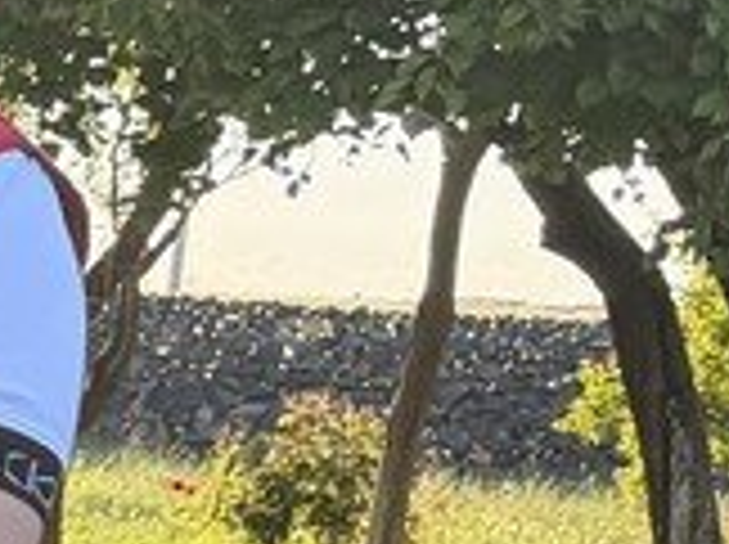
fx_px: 3995
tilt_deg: -9.0
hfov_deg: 7.7
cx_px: -2012
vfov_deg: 7.6
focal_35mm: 190
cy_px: 863
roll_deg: -2.8
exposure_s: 1/788
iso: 100
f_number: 1.78
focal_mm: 6.76
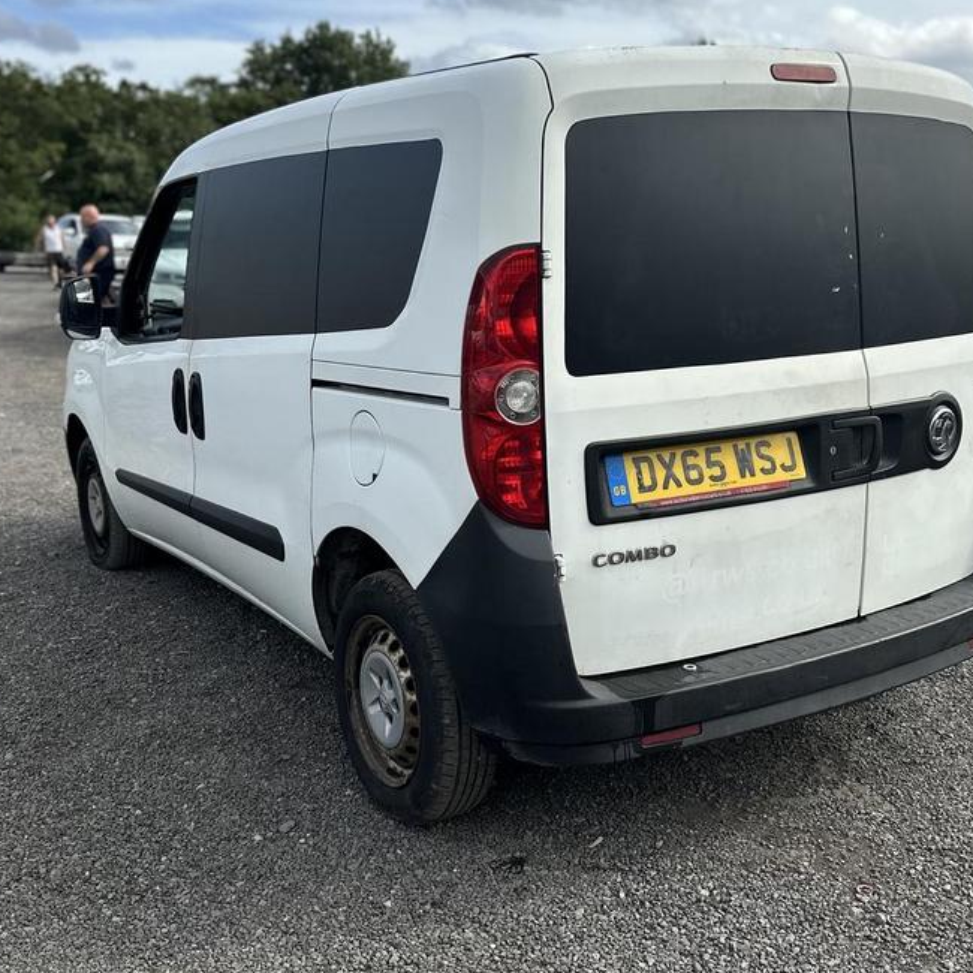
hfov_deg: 42.7
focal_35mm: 39
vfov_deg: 42.7
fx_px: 1240
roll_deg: +0.4
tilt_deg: -10.3
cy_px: 411
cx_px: 552
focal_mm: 6.86
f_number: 1.78
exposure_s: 1/4762
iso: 80
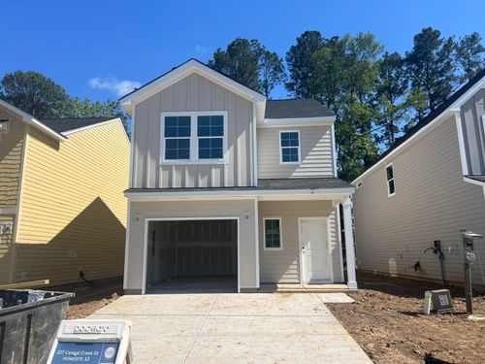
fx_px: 364
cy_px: 182
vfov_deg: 53.1
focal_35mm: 26
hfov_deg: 67.3
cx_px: 242
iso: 50
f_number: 1.5
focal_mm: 5.7
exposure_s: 1/4630
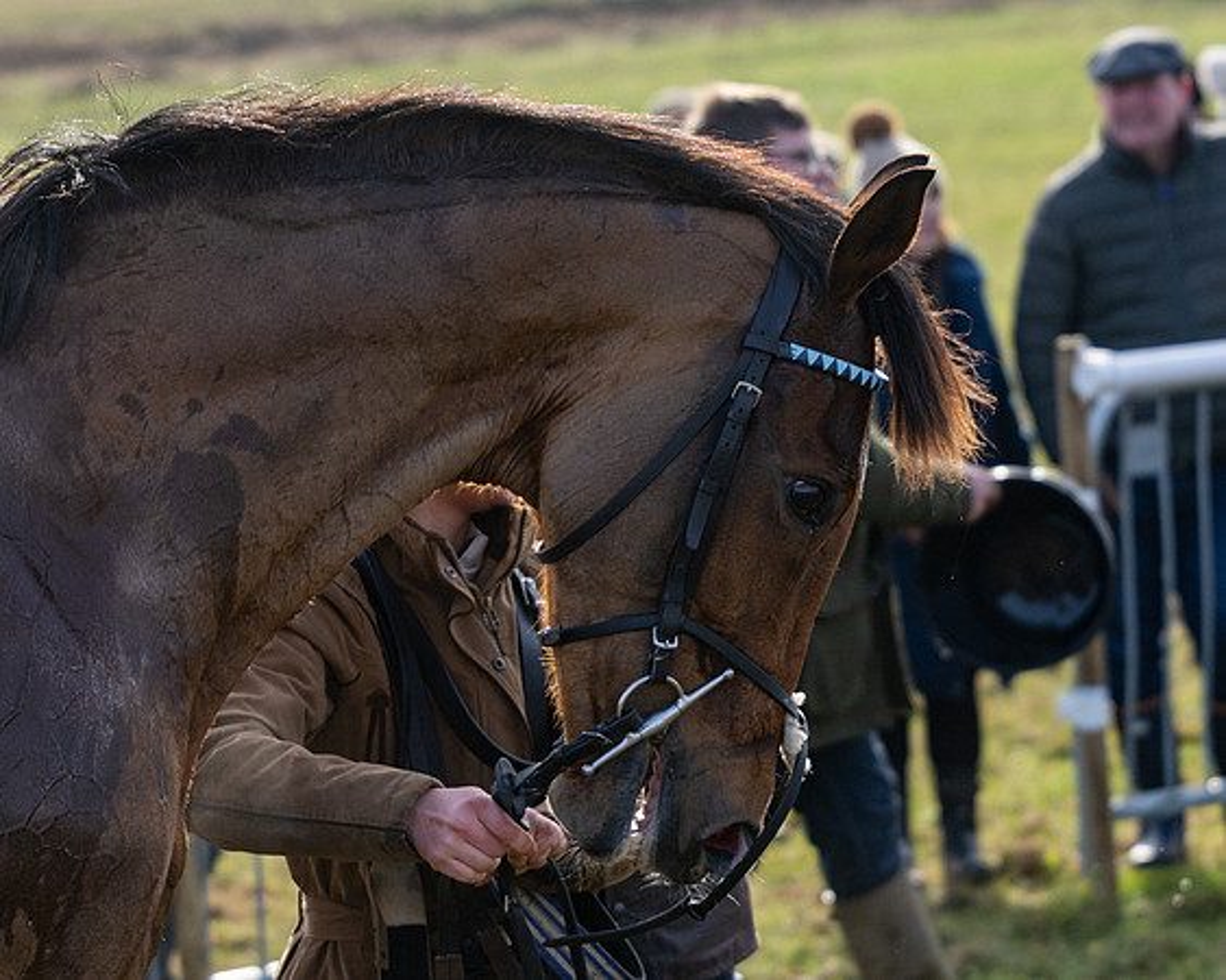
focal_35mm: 177
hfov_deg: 10.9
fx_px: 6438
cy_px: 412
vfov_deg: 8.7
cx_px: 679
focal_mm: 91
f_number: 4
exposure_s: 1/1600
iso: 400
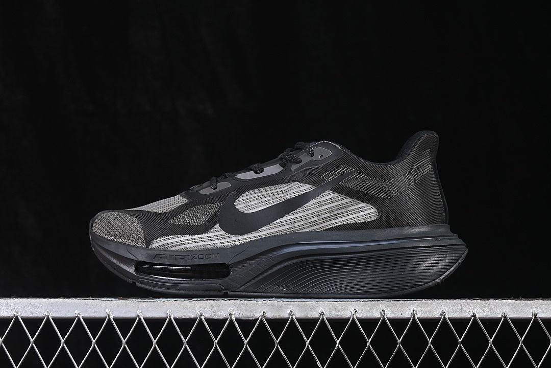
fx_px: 1148
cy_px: 184
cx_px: 276
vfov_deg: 18.2
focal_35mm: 75
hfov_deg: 27.0
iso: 160
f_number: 6.3
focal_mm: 50
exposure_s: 1/60
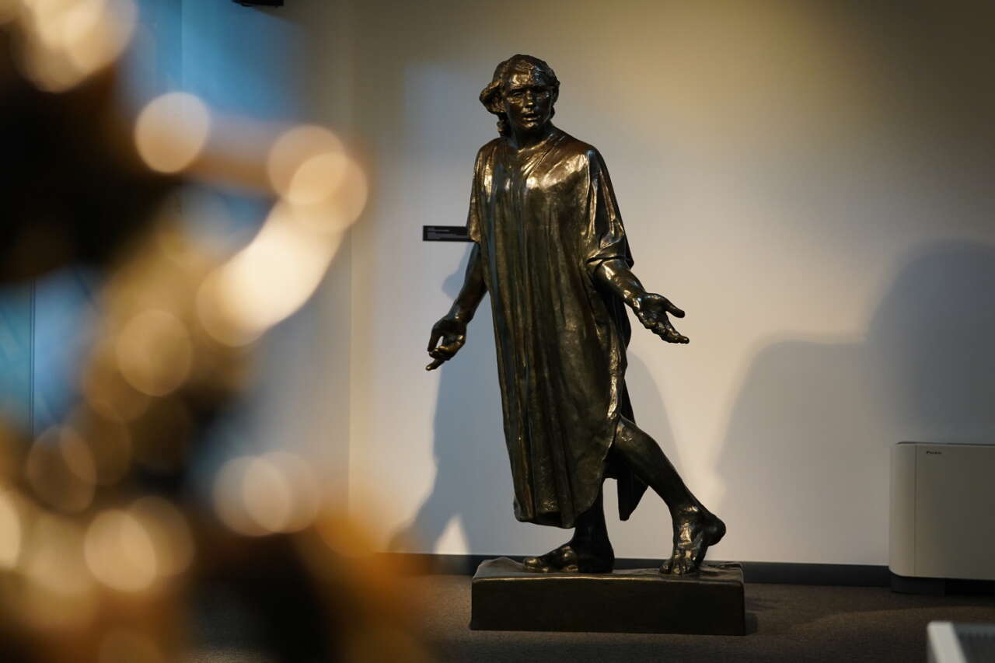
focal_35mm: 109
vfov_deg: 12.6
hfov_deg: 18.8
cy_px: 332
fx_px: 3012
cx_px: 498
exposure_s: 1/160
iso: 1600
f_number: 2.8
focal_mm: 109
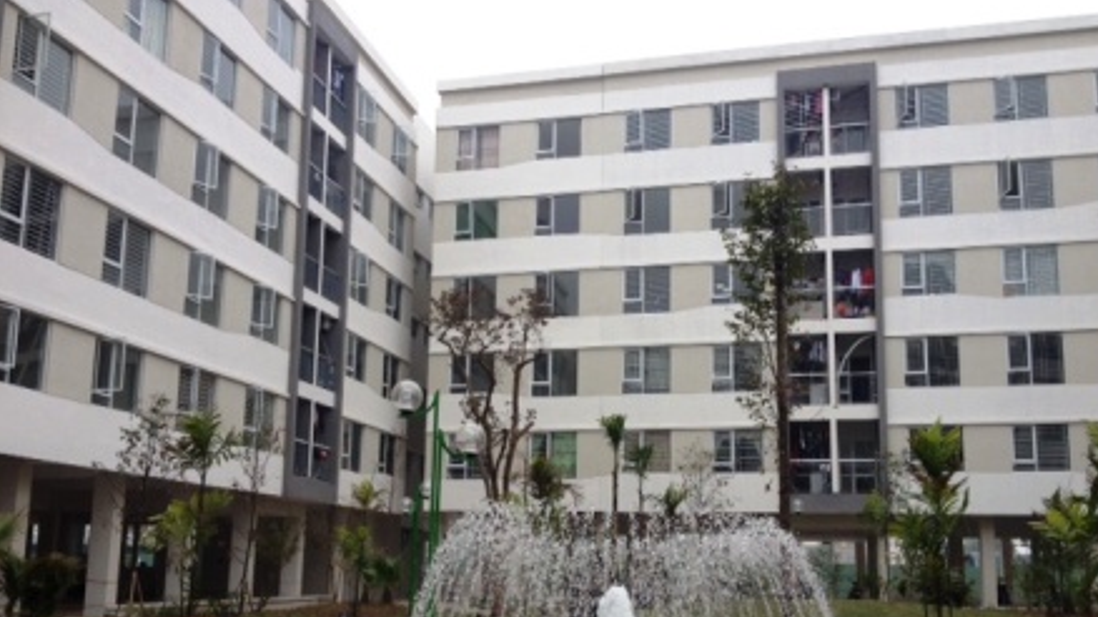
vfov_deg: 30.2
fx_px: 1135
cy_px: 406
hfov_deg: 51.6
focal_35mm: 39
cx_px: 559
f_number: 2.4
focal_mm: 4.28
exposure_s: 1/194
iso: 50
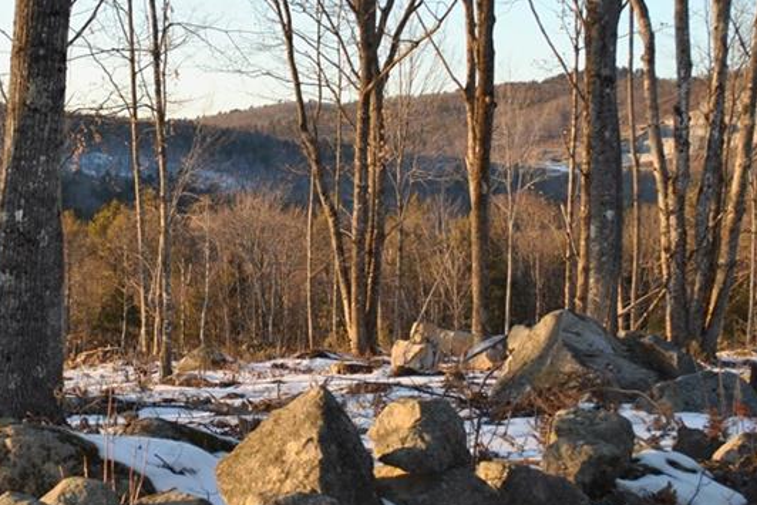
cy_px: 179
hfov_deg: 19.5
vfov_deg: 13.2
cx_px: 194
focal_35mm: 104
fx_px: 2187
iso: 100
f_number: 5
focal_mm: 36
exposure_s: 1/125
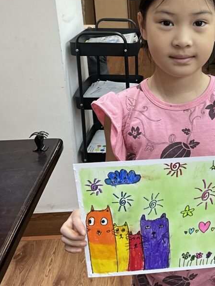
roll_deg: +0.8
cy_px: 103
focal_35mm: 49
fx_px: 406
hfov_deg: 29.0
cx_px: 172
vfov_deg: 38.6
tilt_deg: -20.1
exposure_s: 1/89
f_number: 1.8
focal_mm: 3
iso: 64
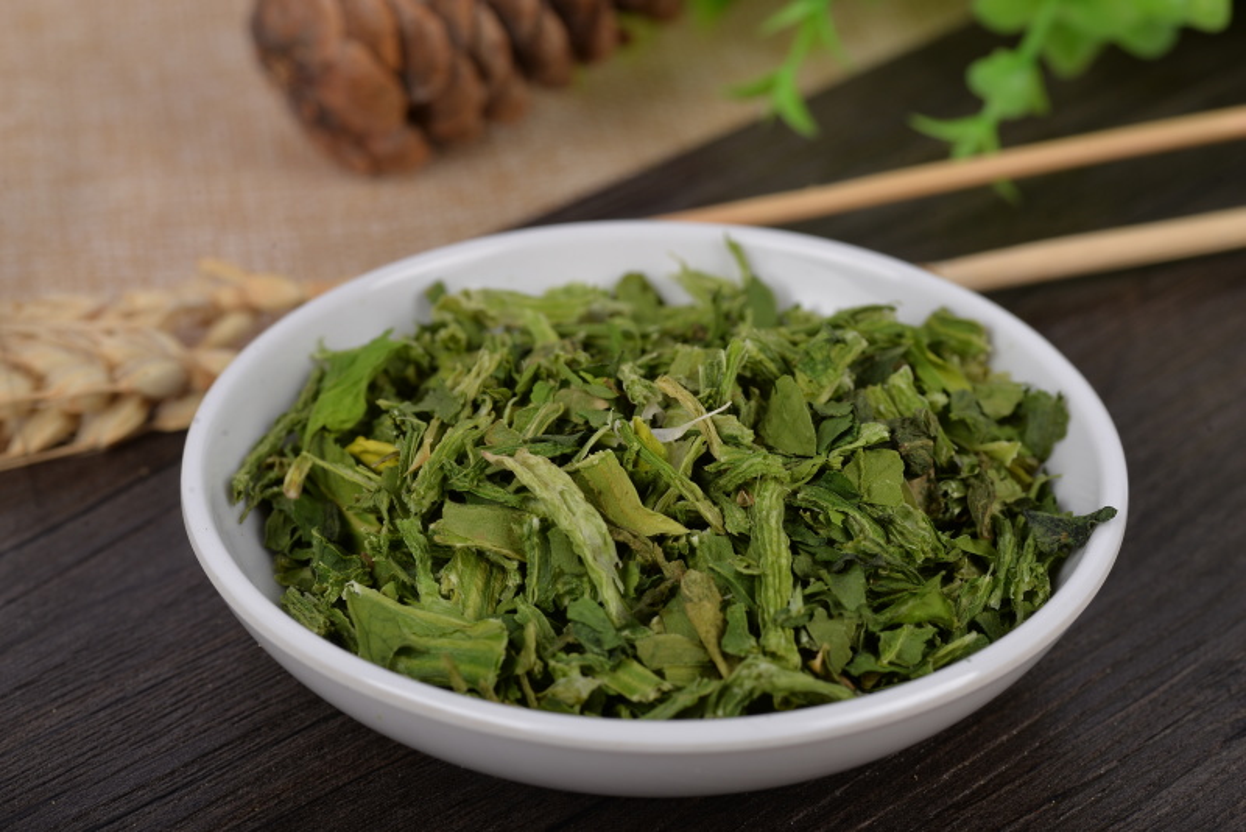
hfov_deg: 22.6
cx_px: 623
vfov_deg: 15.2
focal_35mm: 90
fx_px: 3116
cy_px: 416
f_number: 18
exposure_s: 1/160
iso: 100
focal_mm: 90
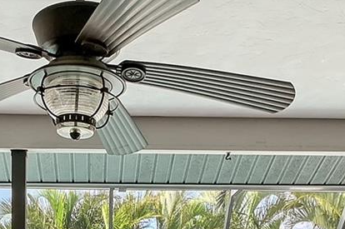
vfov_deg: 20.7
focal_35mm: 58
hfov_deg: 33.9
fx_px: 555
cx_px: 89
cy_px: 319
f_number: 10
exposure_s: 1/5000
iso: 800
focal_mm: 10
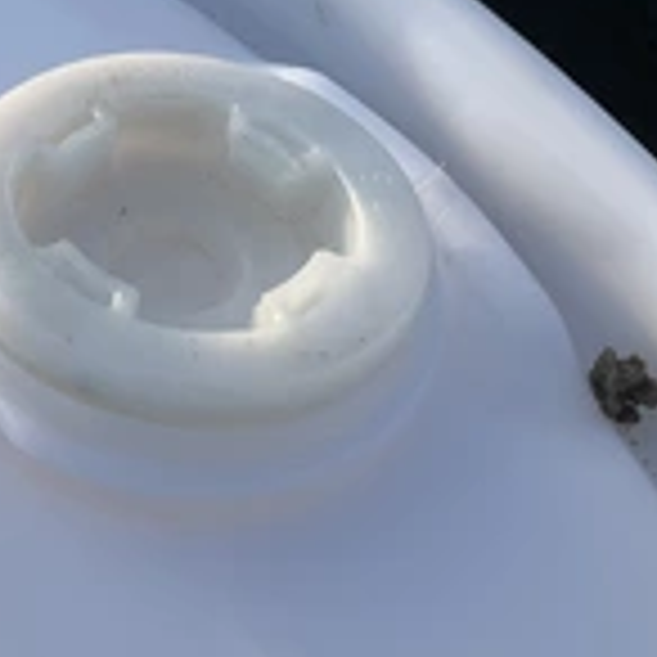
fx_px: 1503
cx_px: -36
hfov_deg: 23.4
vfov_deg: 24.6
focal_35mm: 70
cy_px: 360
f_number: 1.8
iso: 25
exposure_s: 1/469
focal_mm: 3
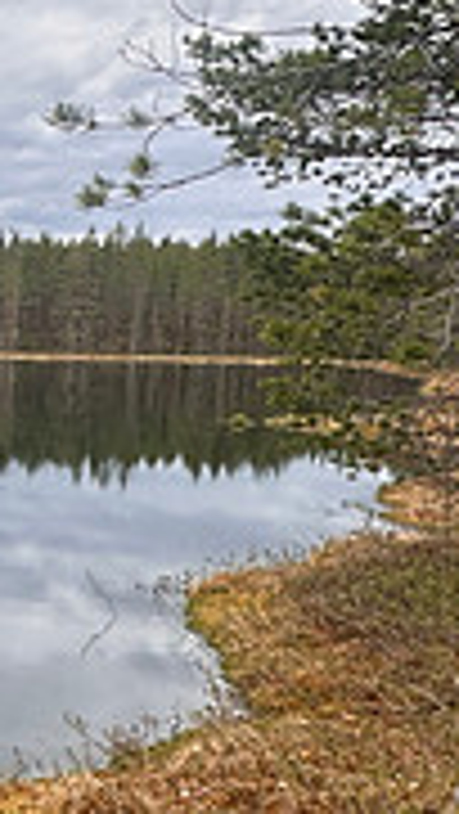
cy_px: 425
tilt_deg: -4.7
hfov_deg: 17.8
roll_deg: -1.6
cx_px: -436
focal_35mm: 49
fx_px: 1059
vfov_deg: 42.1
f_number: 2.2
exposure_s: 1/385
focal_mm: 2.22
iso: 40
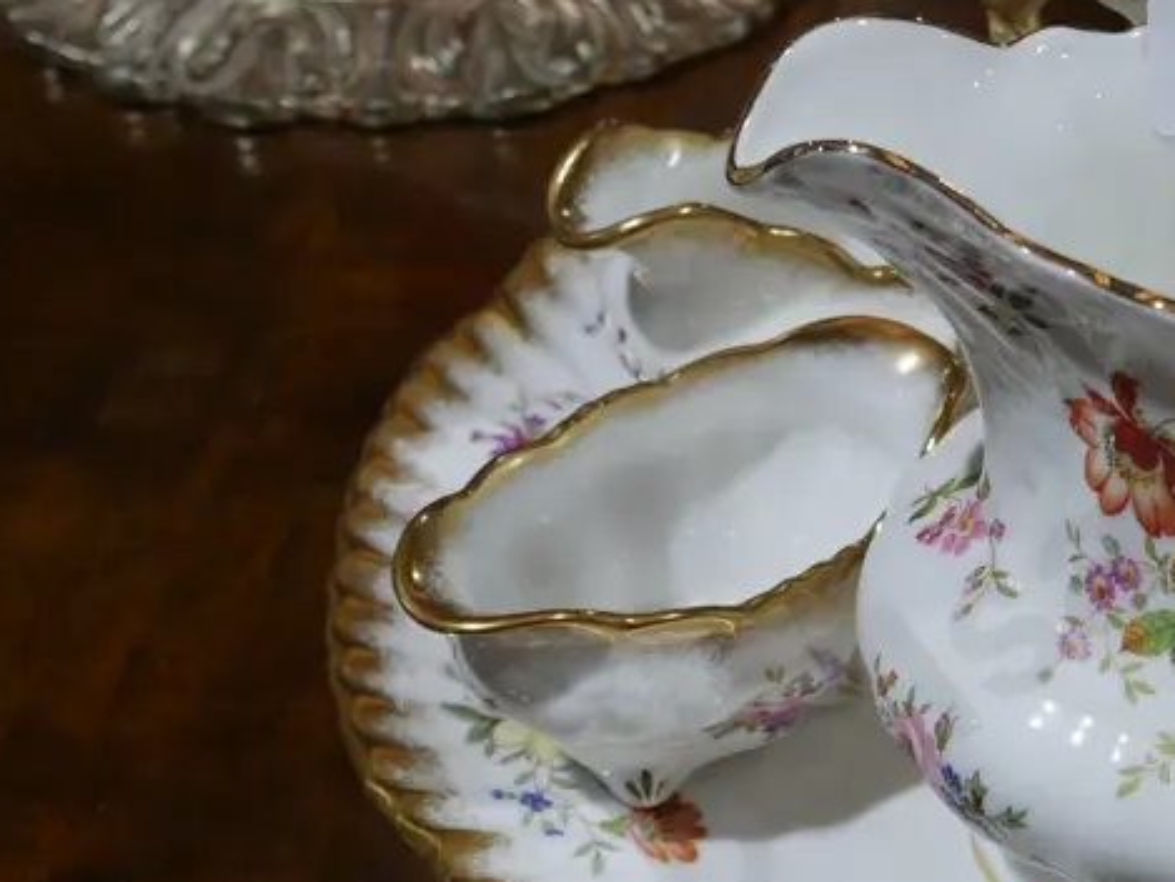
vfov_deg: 17.8
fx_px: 2818
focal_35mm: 83
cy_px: 479
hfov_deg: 22.5
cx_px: 1215
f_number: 4.1
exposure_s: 1/100
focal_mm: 19
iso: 200
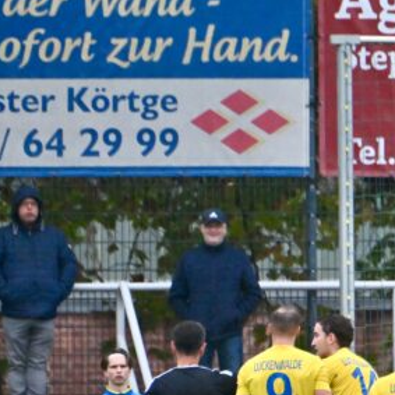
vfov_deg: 1.4
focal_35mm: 1229
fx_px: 15866
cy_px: 431
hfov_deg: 1.4
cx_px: 578
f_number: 5.6
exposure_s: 1/1600
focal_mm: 400
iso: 3200
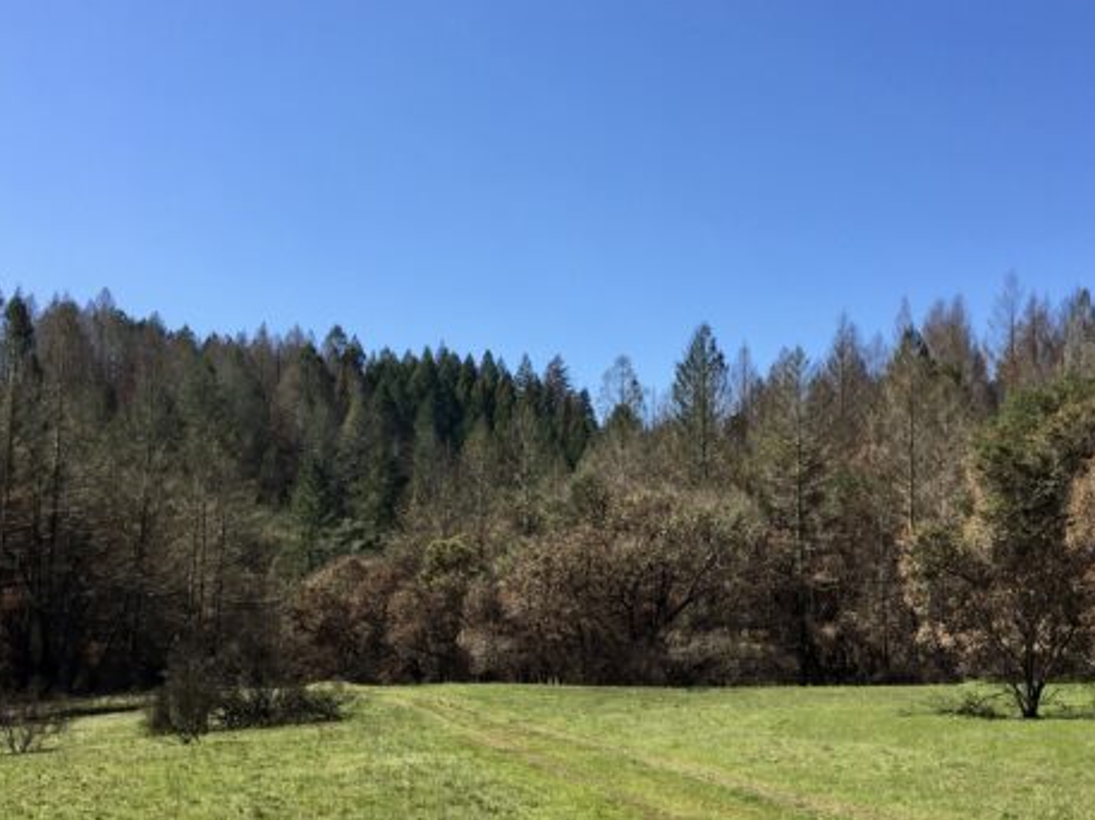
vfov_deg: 37.6
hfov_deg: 48.9
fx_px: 1201
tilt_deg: +4.8
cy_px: 481
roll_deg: -1.6
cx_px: 595
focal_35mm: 38
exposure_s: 1/1148
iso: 25
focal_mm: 4.15
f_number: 2.2
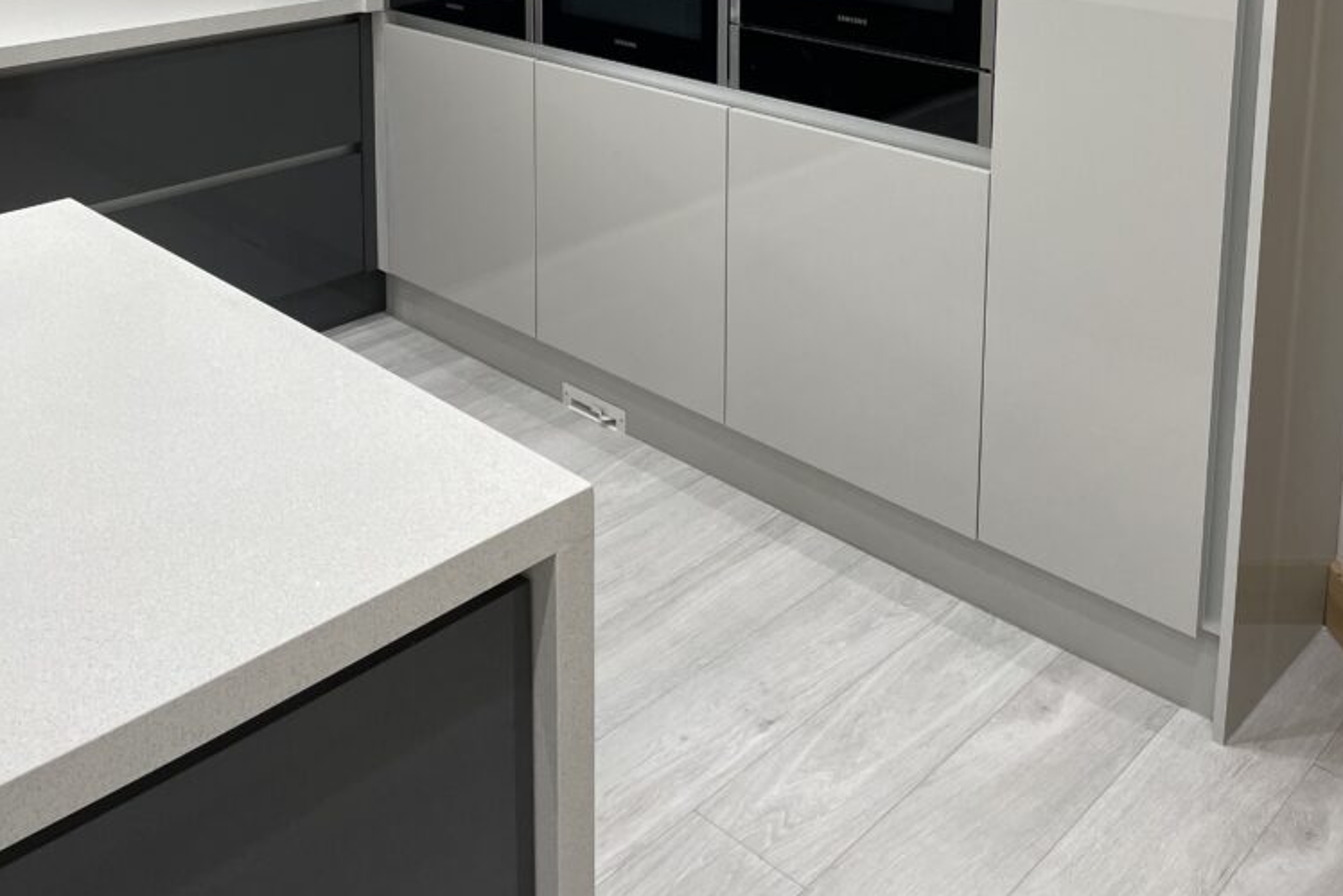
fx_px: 1380
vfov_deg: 32.7
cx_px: 659
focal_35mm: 37
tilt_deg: -8.2
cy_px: -22
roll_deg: -0.2
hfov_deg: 51.9
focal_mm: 4.2
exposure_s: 1/100
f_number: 1.6
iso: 125
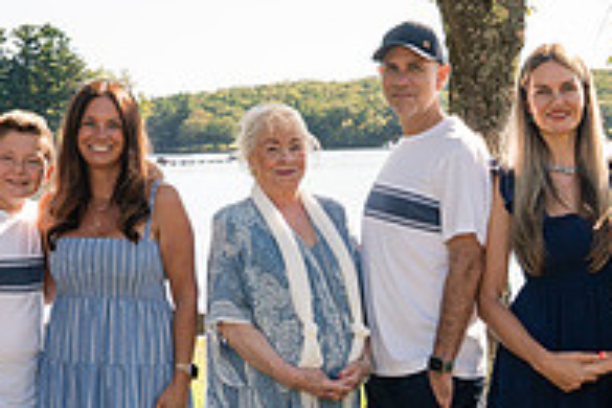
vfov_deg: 14.4
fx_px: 1615
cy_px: 237
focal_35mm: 95
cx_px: 225
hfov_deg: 21.4
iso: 250
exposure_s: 1/250
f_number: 8
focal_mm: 24
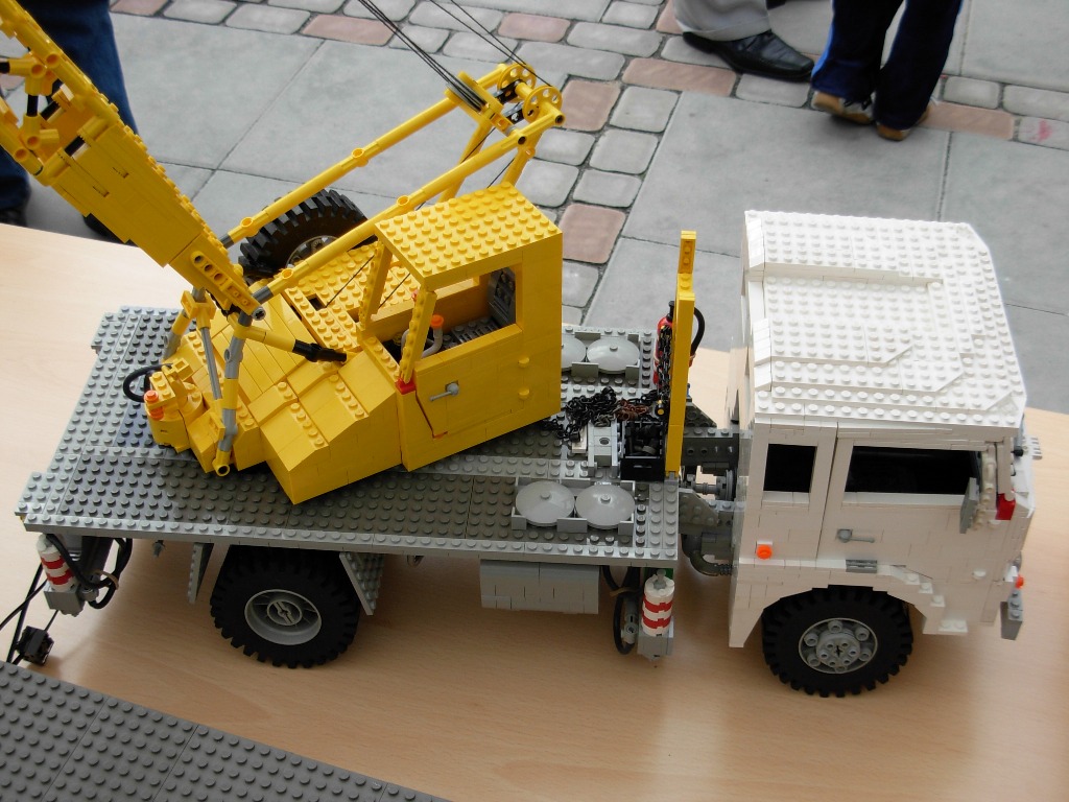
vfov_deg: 28.0
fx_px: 1606
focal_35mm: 52
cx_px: 534
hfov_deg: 36.8
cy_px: 401
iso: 79
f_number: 3.2
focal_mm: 8.5
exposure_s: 1/406
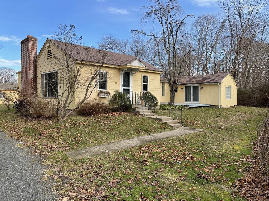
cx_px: 134
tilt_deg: -0.9
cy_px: 100
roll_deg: +0.3
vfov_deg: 53.1
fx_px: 202
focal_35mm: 26
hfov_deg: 67.3
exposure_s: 1/1114
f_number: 1.6
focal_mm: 4.2
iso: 32
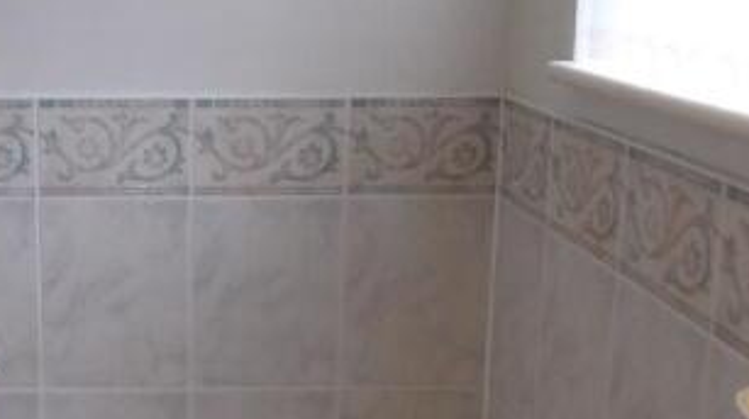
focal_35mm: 58
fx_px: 1151
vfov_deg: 20.7
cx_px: 133
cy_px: 211
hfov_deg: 34.8
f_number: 2.7
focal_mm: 4
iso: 250
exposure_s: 1/60
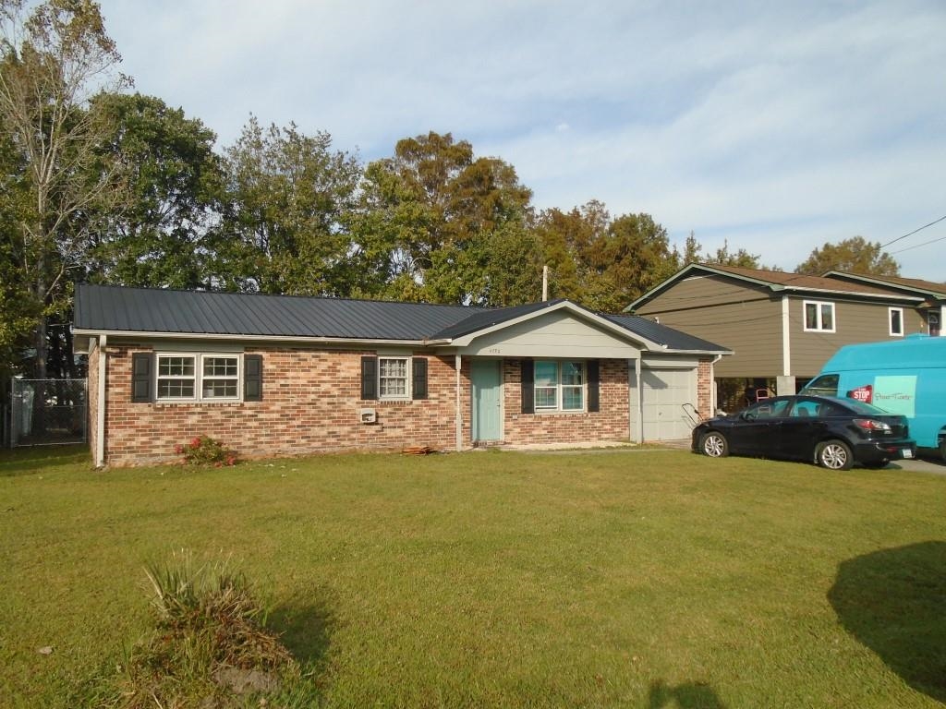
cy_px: 354
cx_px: 473
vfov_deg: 53.1
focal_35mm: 26
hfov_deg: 67.3
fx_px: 711
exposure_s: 1/160
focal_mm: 4.6
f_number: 8
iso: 100
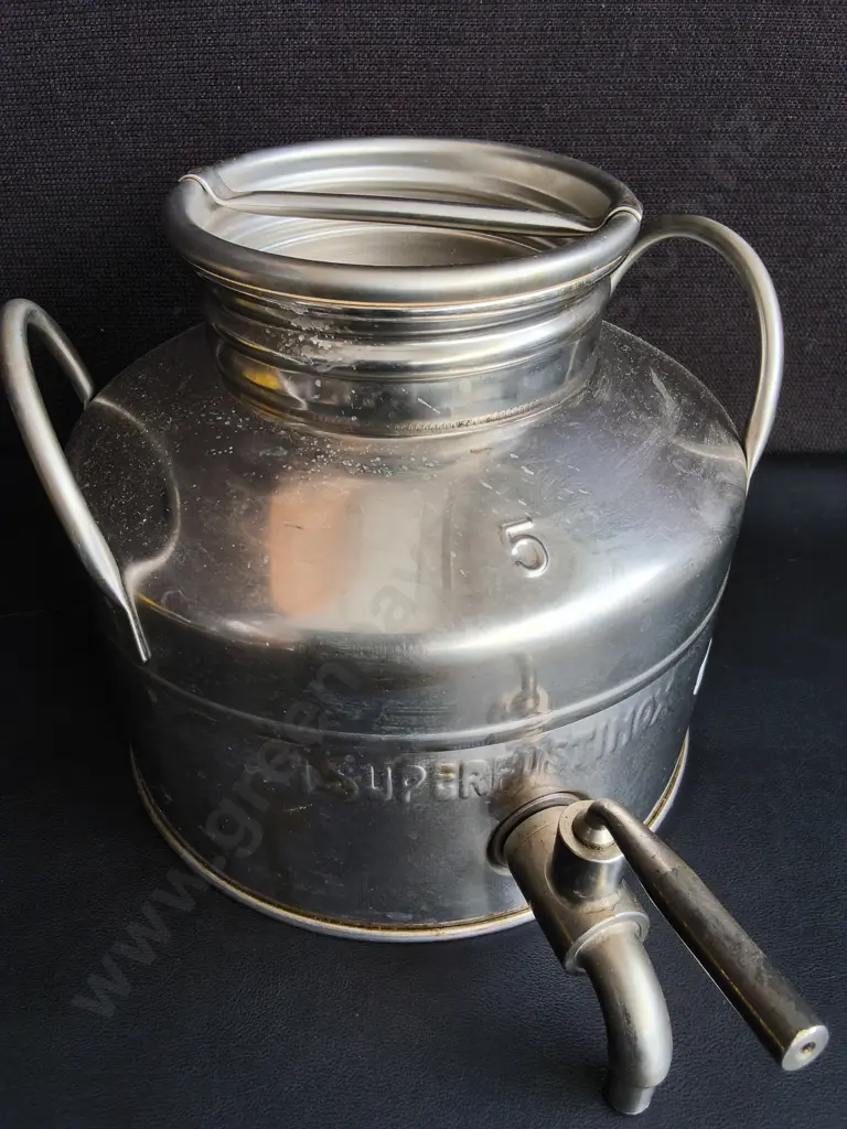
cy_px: 564
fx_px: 881
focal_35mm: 27
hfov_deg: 51.4
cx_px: 424
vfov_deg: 65.3
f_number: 2
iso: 40
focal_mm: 2.87
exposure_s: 1/100
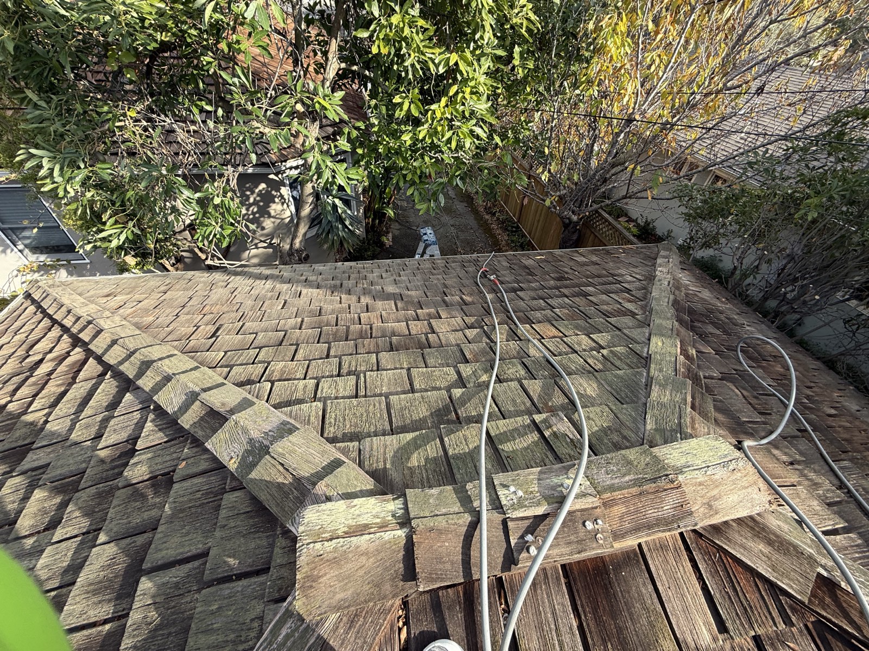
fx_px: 351
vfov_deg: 85.7
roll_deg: -4.5
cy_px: 326
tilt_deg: -43.4
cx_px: 434
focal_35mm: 14
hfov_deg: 102.1
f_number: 2.2
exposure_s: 1/393
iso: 50
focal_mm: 2.22
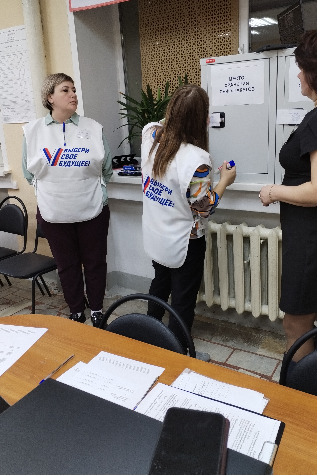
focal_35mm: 33
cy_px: 223
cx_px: 176
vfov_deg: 57.2
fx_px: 436
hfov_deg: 39.9
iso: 202
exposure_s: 1/50
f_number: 1.8
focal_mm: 4.75
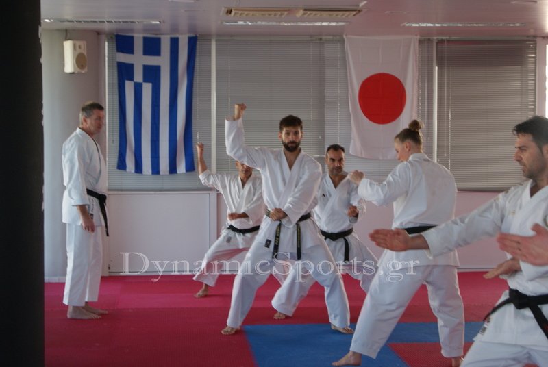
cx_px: 274
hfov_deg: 24.6
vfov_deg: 16.6
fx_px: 1258
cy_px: 184
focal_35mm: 82
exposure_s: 1/100
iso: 250
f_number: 5.6
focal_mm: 55
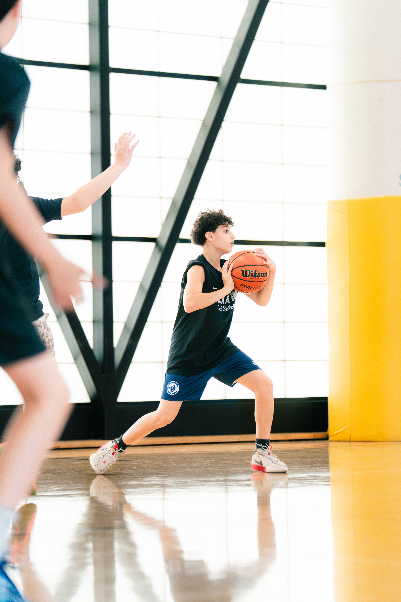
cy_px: 301
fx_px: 2456
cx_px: 200
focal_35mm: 147
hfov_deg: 9.3
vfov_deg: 14.0
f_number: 2.8
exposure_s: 1/800
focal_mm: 147
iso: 3200
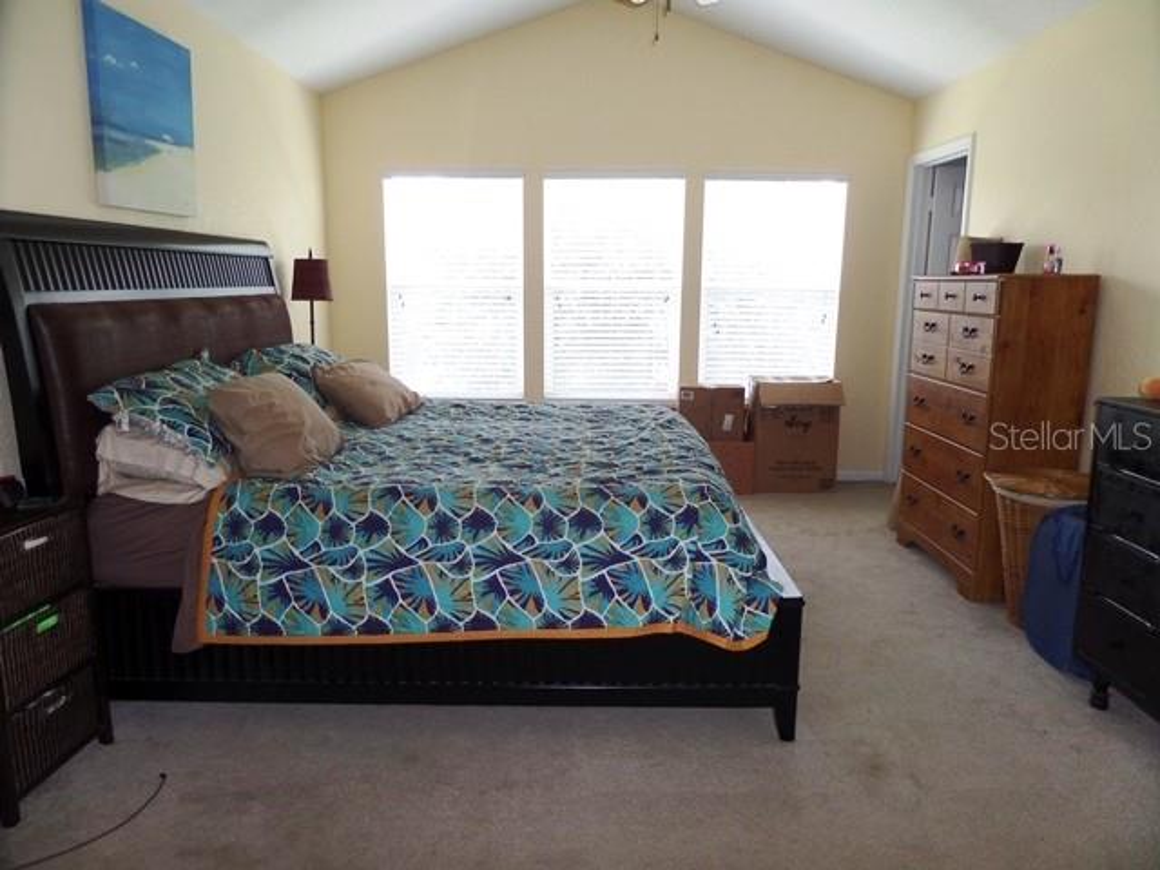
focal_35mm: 24
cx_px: 580
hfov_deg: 71.6
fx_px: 804
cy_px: 435
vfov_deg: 56.8
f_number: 3.2
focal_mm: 4
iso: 120
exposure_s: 1/30
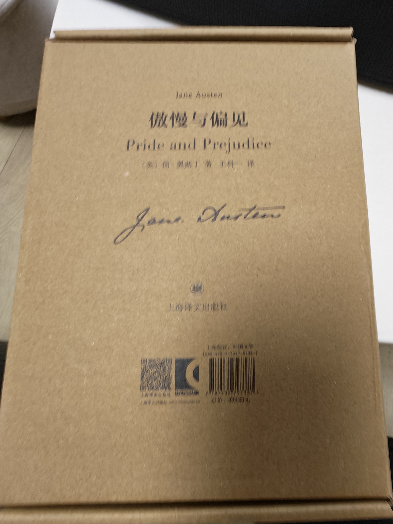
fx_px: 348
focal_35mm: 23
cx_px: 196
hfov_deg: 58.9
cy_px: 262
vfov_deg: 73.9
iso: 200
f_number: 2
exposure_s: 1/33
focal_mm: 1.82
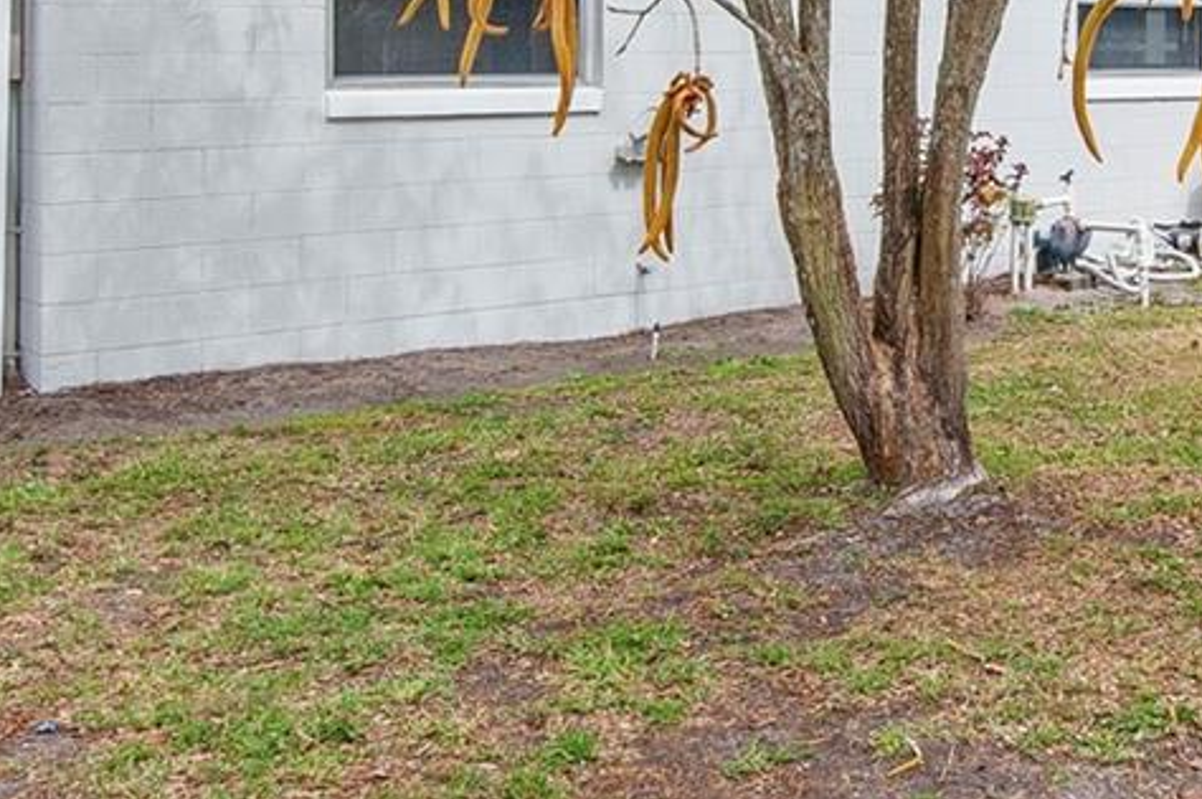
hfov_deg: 34.5
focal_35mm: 54
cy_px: -41
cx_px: 1113
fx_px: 1801
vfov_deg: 23.7
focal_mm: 16
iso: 100
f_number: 9
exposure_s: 1/60
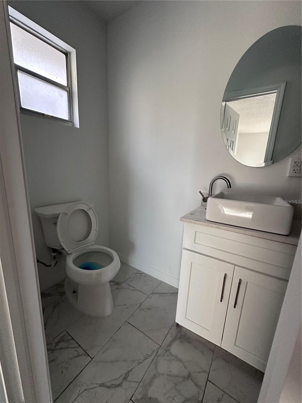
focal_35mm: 14
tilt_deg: -10.8
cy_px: 202
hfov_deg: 85.7
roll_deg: -3.1
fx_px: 163
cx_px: 151
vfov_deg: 102.1
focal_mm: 2.22
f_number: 2.2
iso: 500
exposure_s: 1/60
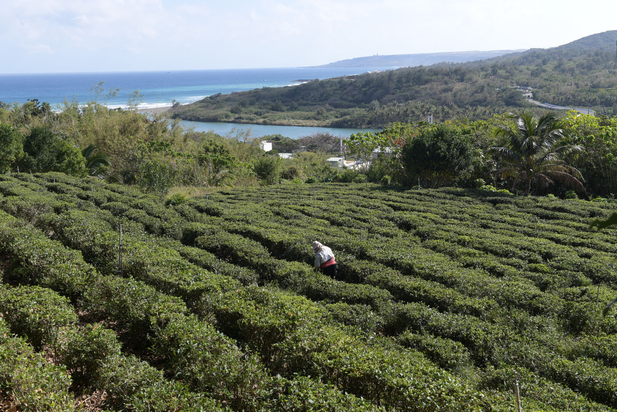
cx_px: 308
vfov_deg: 33.4
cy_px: 206
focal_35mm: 40
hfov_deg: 48.5
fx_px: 686
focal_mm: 40
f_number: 6.3
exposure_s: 1/320
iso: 110
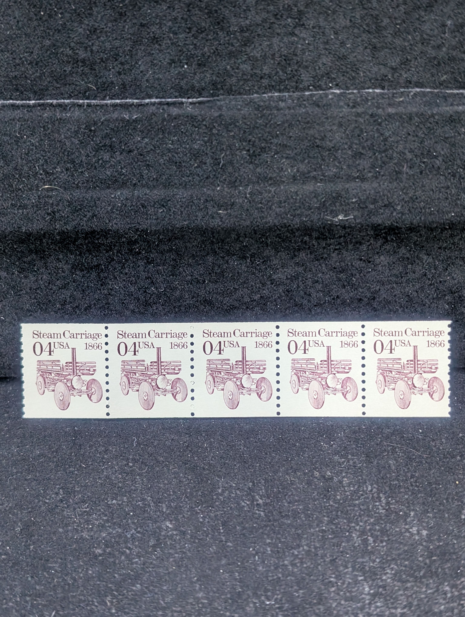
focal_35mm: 49
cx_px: 232
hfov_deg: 29.7
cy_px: 308
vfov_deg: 38.9
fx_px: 875
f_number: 1.68
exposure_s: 1/49.8
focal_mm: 6.9
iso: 244
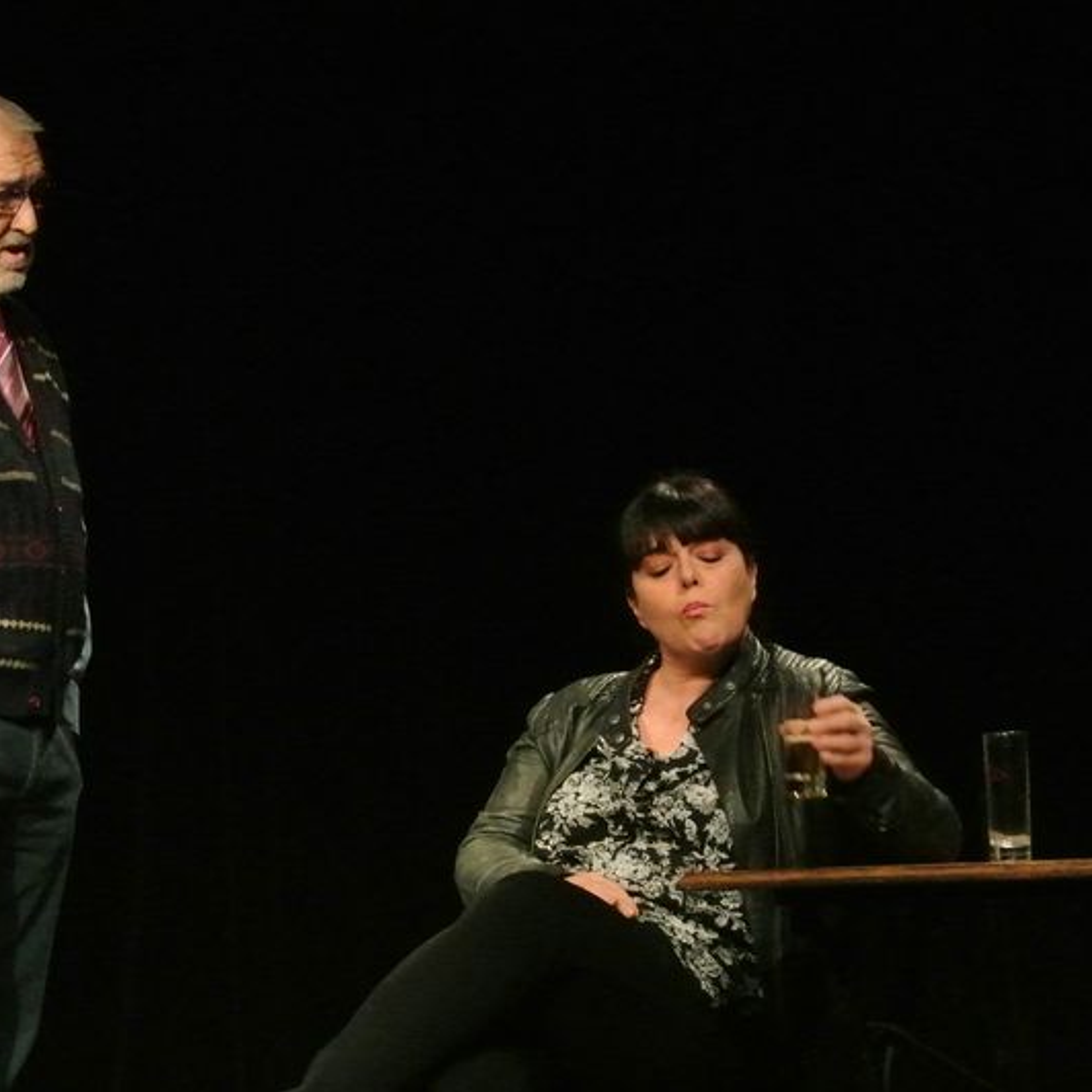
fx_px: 5068
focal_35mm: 142
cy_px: 545
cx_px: 275
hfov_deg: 12.3
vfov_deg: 12.3
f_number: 8
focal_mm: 41.2
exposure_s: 1/80
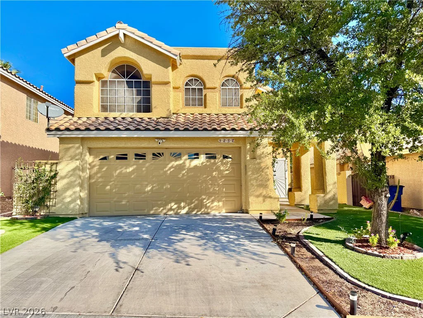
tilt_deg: +5.6
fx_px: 293
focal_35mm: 24
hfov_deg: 71.6
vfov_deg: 56.8
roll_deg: +1.1
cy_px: 159
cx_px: 212
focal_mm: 6.76
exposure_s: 1/4405
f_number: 1.78
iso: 80
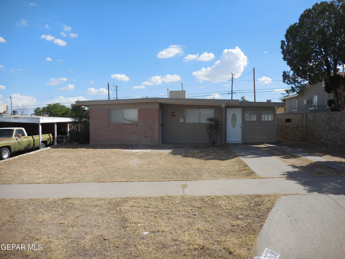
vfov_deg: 54.9
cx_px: 172
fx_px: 249
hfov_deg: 69.4
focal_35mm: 25
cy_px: 130
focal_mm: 4.5
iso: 125
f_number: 3.7
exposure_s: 1/1250
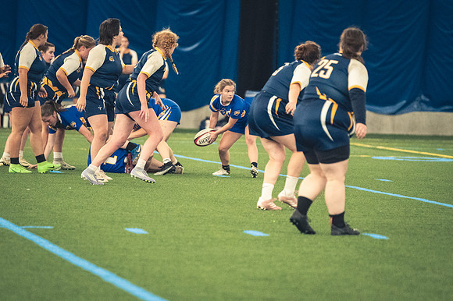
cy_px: 150
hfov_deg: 6.9
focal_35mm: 300
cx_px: 226
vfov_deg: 4.6
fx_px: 3773
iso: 12800
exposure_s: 1/500
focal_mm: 200
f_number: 2.8
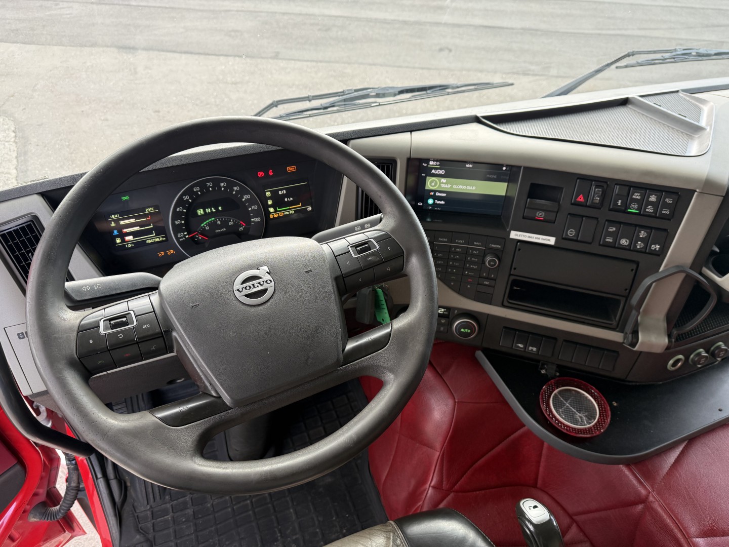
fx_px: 505
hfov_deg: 71.6
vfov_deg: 56.8
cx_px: 364
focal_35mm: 24
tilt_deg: -39.4
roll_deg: -1.6
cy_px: 274
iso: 100
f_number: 1.78
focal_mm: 6.76
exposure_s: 1/168
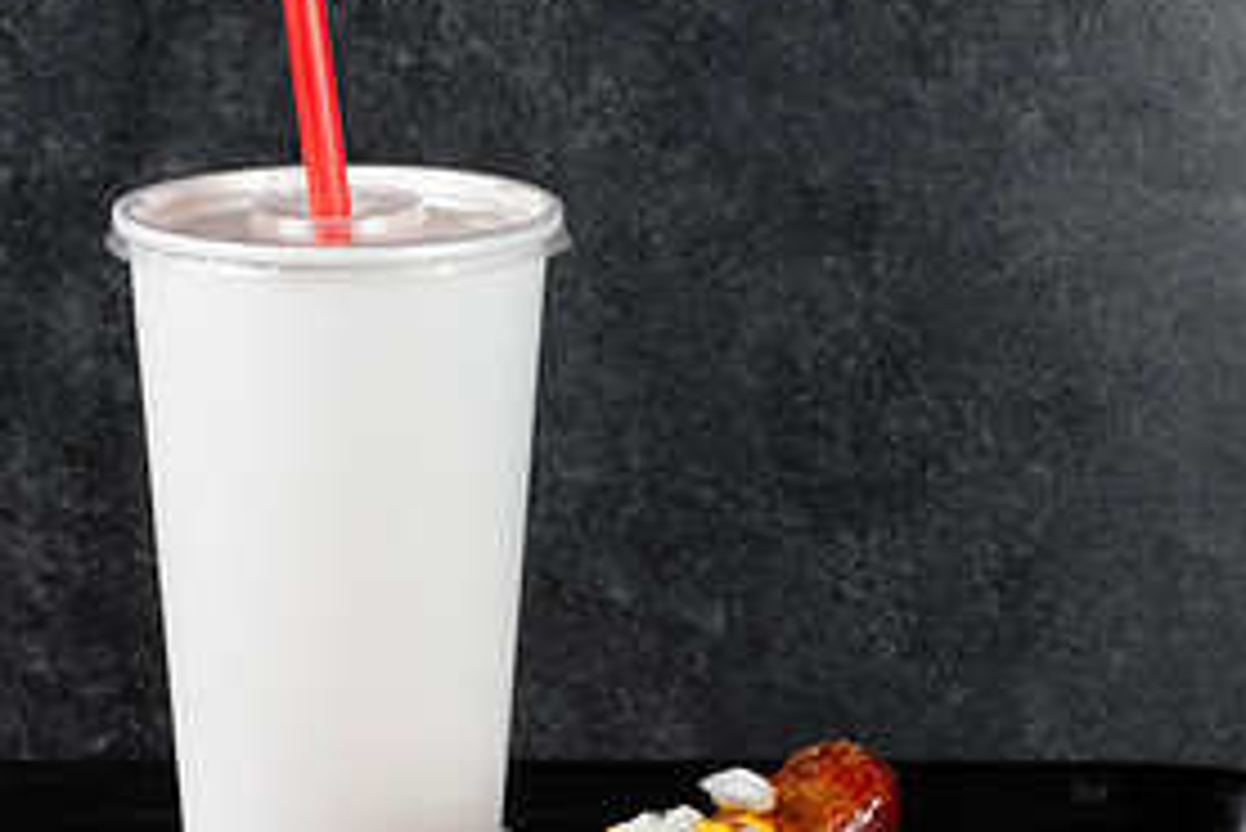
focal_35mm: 109
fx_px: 3774
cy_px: 767
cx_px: 396
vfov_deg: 12.5
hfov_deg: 18.7
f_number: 16
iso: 250
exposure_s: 1/100
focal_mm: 50
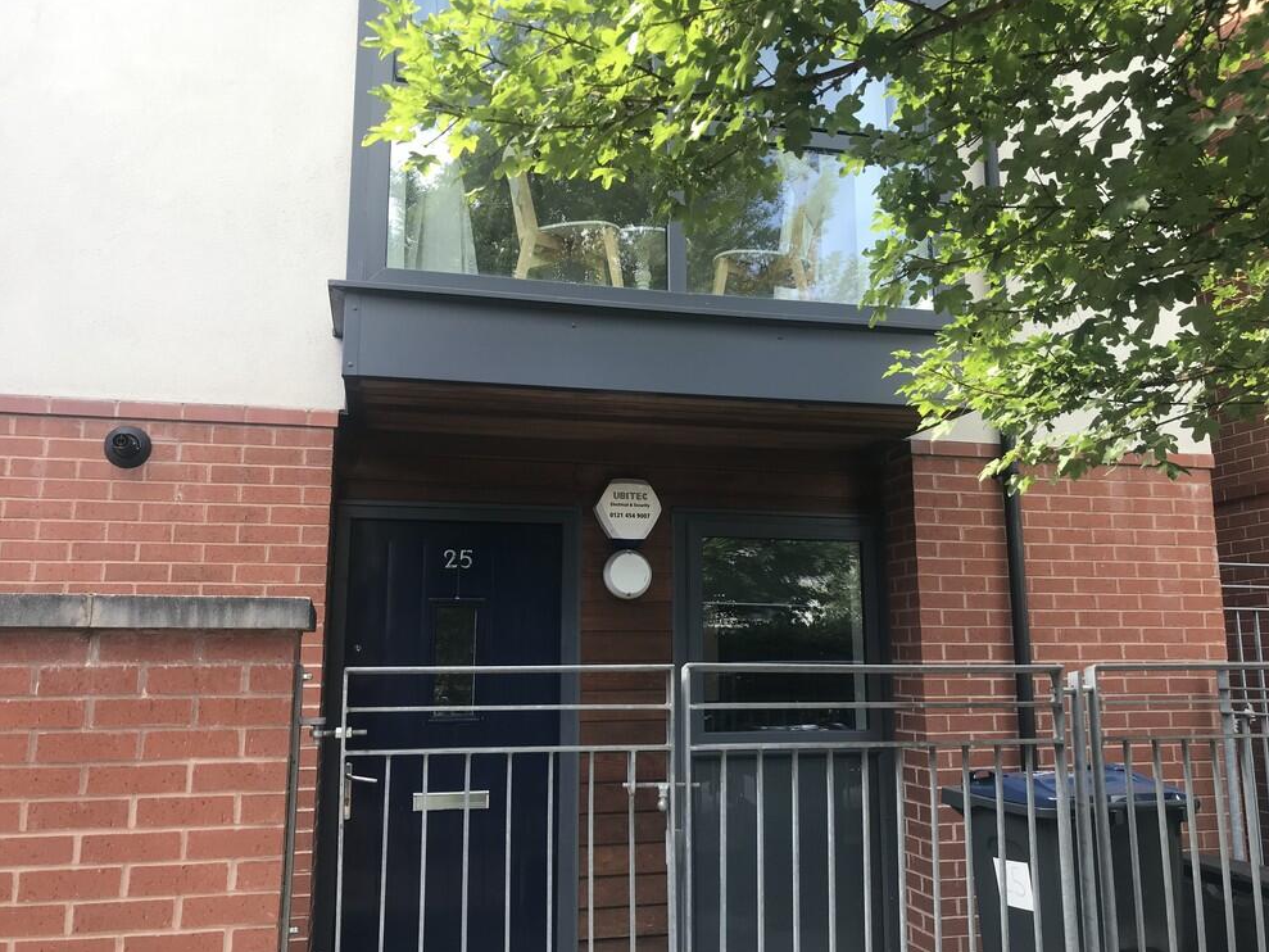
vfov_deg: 48.2
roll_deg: -0.1
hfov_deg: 61.6
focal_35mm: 29
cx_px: 654
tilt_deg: +10.3
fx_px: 1063
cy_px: 485
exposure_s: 1/159
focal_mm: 3.99
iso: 20
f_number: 1.8
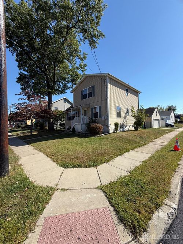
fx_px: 99
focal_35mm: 14
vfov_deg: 102.1
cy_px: 122
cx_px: 92
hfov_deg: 85.7
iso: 50
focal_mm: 2.22
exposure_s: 1/1399
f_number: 2.2
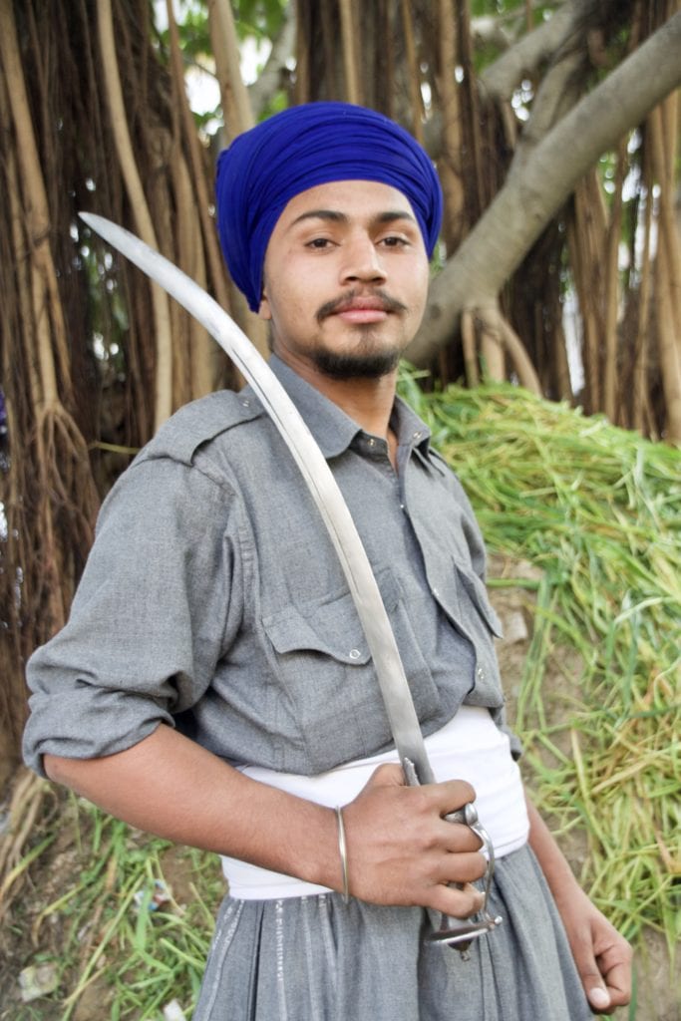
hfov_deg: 23.8
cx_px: 340
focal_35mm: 57
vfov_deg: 35.0
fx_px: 1617
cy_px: 510
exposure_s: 1/60
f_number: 4.2
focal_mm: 38
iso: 720
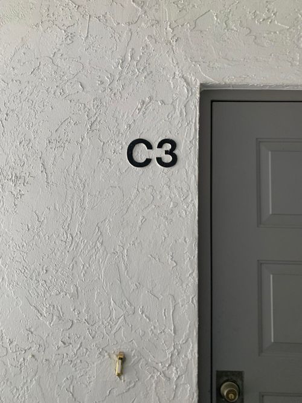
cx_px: 151
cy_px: 202
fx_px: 303
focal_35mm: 26
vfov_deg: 67.3
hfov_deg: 53.0
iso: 100
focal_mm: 4.25
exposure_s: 1/65
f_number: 1.8
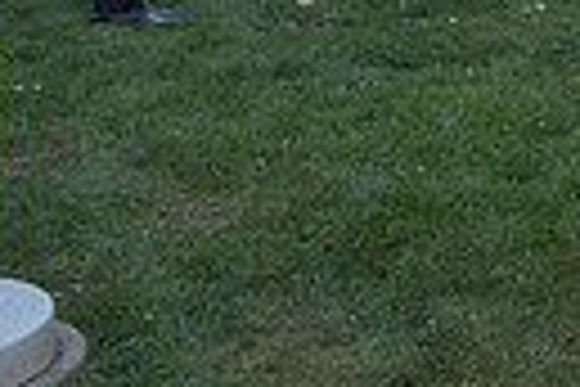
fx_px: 1740
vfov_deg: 11.7
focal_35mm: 108
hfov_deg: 14.9
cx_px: 1214
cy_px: -317
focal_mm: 24
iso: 400
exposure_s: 1/1250
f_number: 5
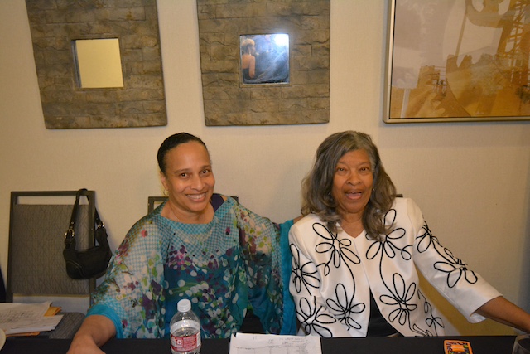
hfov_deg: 64.5
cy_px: 177
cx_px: 265
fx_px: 420
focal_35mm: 28
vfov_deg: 45.7
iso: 3200
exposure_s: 1/60
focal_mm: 19
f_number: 5.6
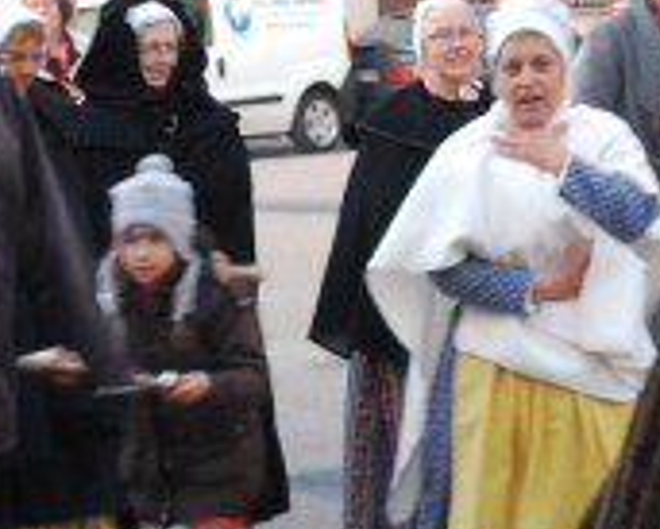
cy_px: 210
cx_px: 247
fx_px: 3088
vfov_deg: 9.8
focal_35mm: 158
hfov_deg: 12.2
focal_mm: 30
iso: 720
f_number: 4.8
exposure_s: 1/30
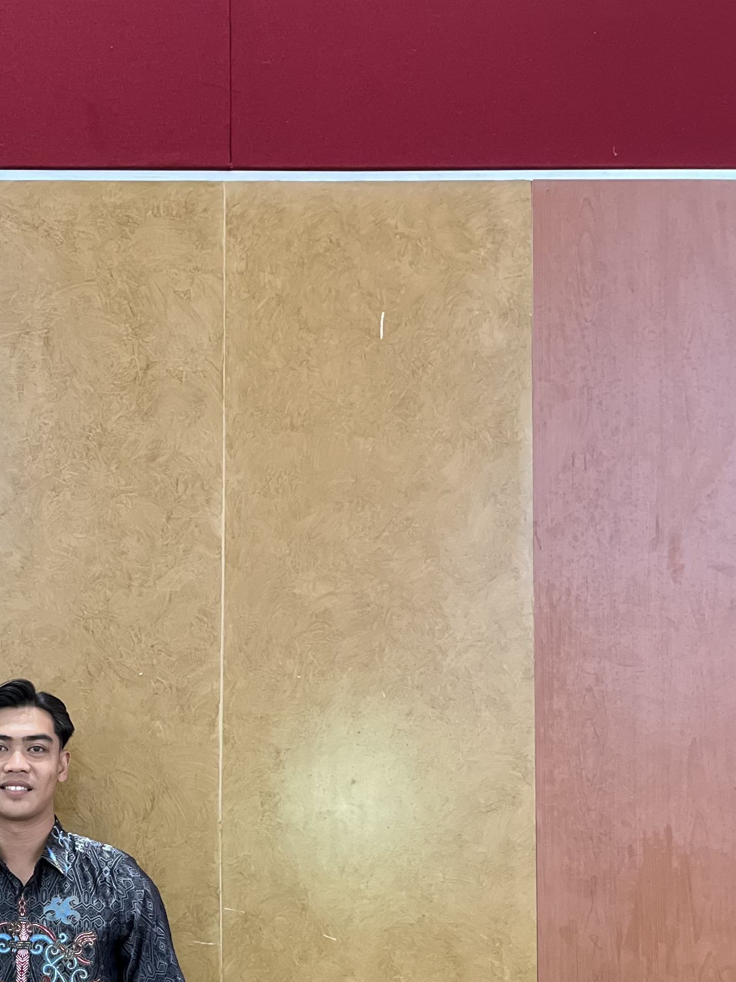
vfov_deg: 35.3
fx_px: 1474
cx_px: 46
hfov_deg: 26.9
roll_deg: +1.0
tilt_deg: -0.5
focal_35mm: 52
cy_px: 822
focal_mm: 5.1
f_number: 1.6
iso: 800
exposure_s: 1/29
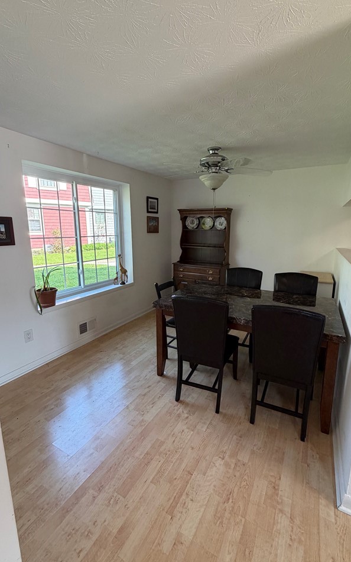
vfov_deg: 97.8
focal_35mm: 16
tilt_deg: -9.8
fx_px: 245
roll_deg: -0.6
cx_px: 189
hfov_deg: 71.2
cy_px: 274
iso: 200
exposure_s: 1/120
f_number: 2.2
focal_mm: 2.22
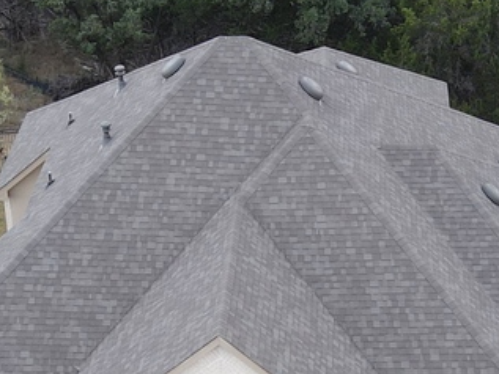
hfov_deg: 18.0
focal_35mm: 109
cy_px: 453
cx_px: 290
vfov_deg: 13.2
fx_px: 1572
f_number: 2.8
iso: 100
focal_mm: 4.5
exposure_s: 1/160
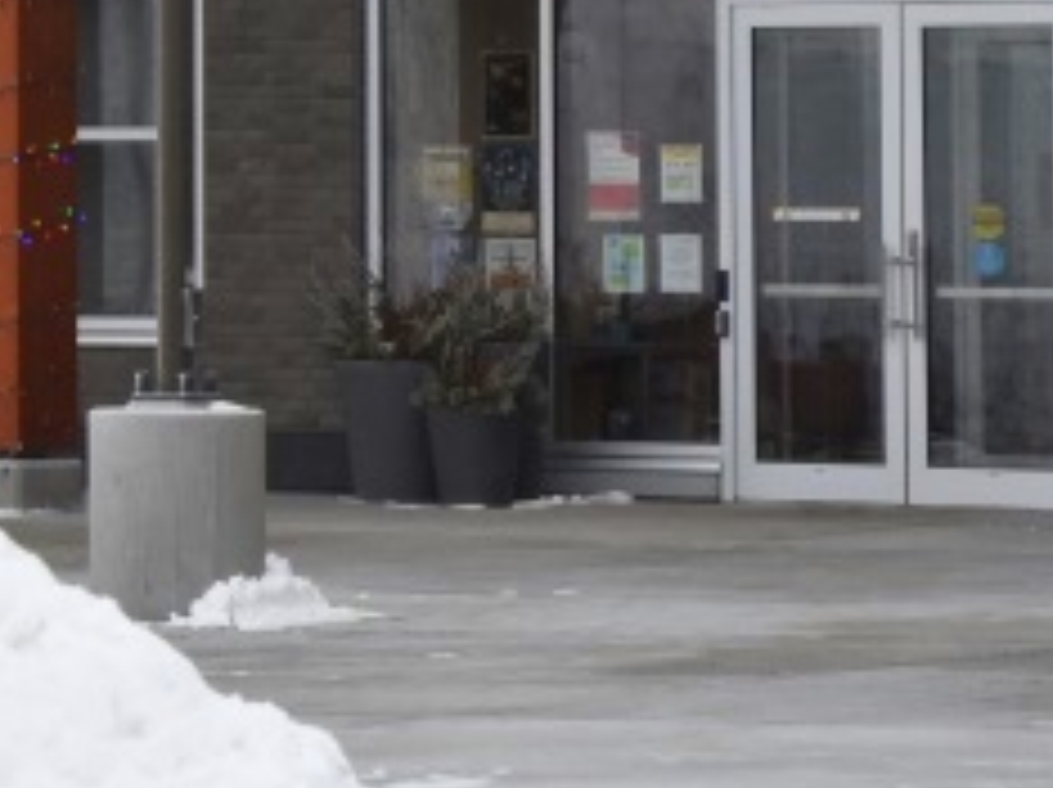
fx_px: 7506
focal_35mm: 247
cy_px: -358
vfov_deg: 5.9
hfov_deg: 7.9
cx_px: -342
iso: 800
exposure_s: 1/400
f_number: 8
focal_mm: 52
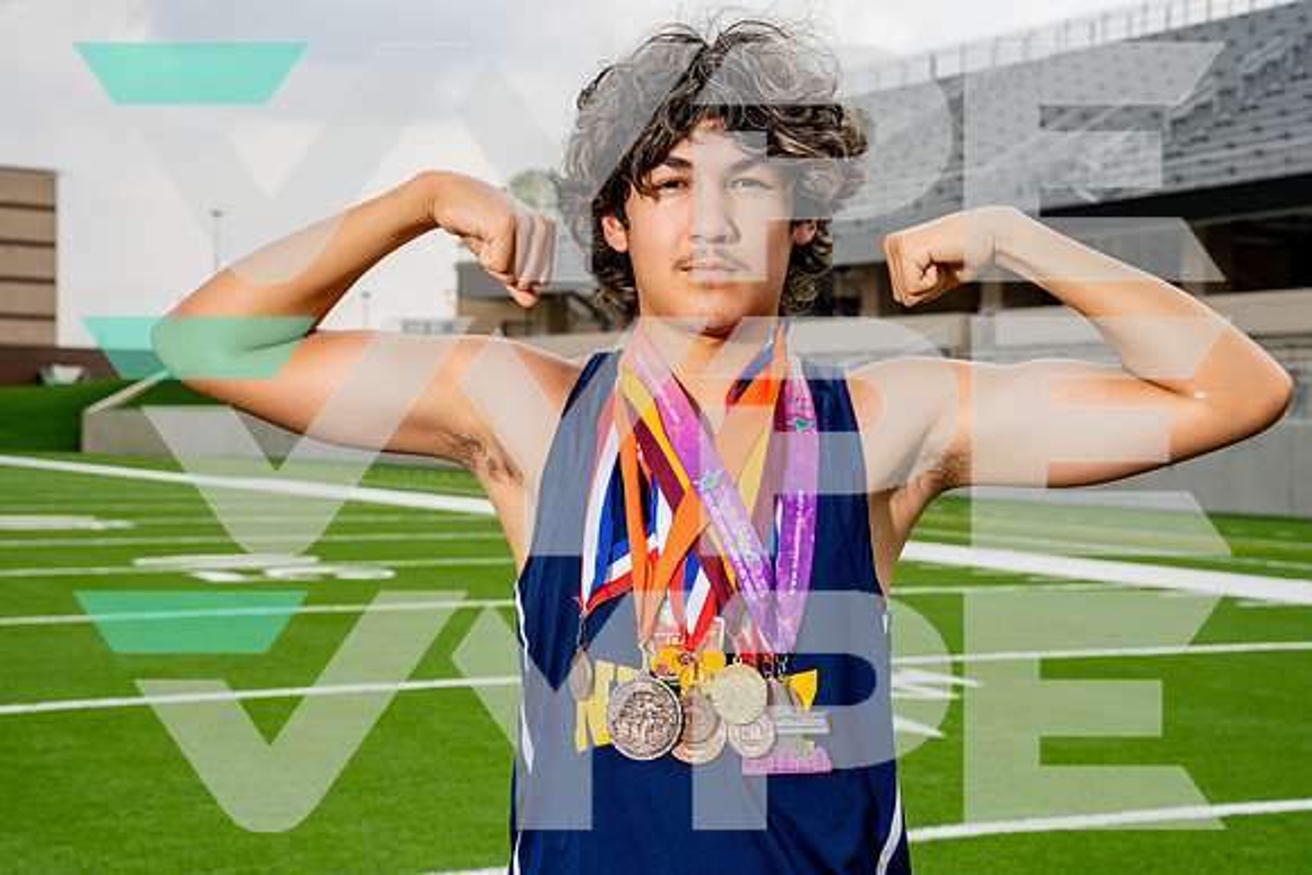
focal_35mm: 58
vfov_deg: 23.6
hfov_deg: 34.7
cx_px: 656
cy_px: 438
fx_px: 2099
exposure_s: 1/250
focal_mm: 57
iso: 100
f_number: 8
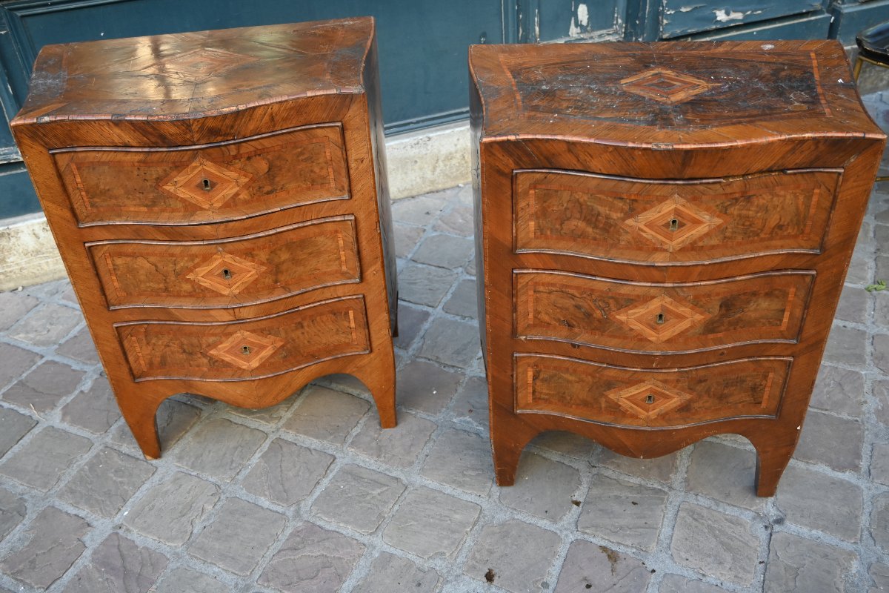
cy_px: 296
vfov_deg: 40.0
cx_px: 444
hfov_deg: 57.2
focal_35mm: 33
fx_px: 815
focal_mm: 22
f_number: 3.5
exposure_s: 1/200
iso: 400
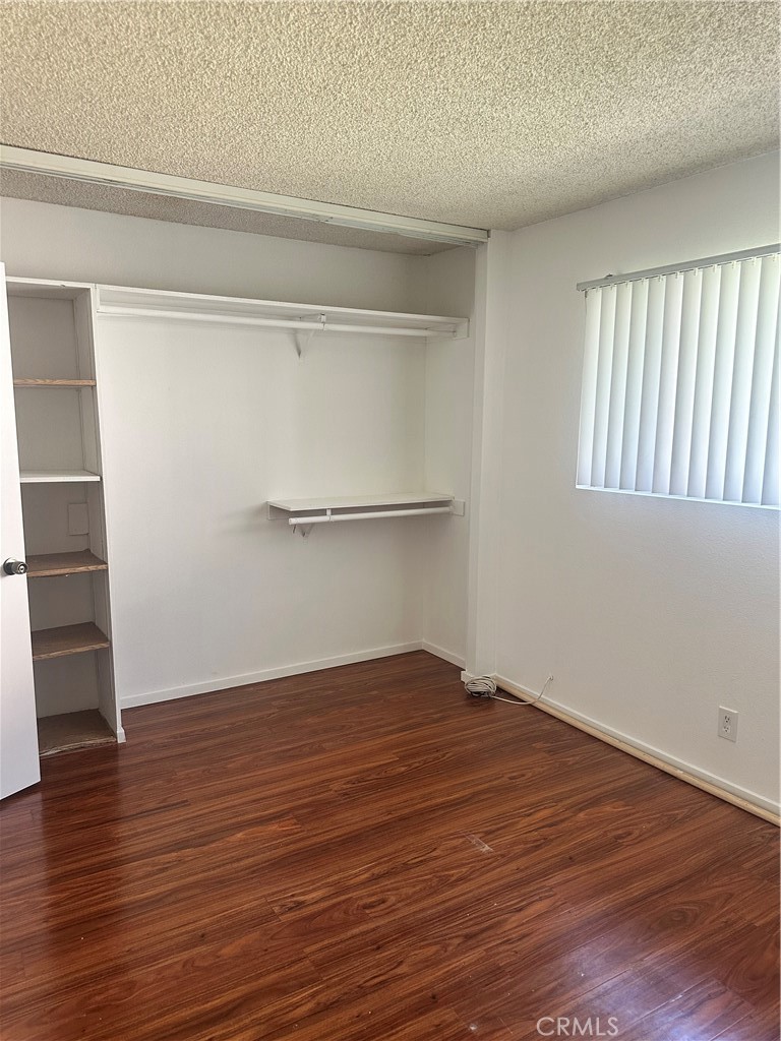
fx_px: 722
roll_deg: -1.0
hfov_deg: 56.8
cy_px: 520
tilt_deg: -7.4
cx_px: 390
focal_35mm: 24
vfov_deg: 71.6
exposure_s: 1/121
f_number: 1.78
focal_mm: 6.86
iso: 200
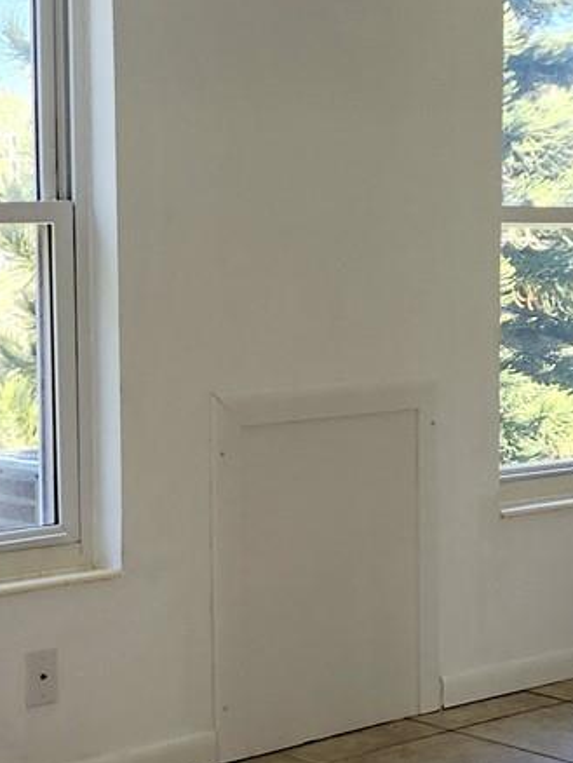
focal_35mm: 84
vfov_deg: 23.3
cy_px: 425
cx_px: 167
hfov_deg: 17.5
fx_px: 1852
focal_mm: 5.4
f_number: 1.8
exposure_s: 1/182
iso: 160
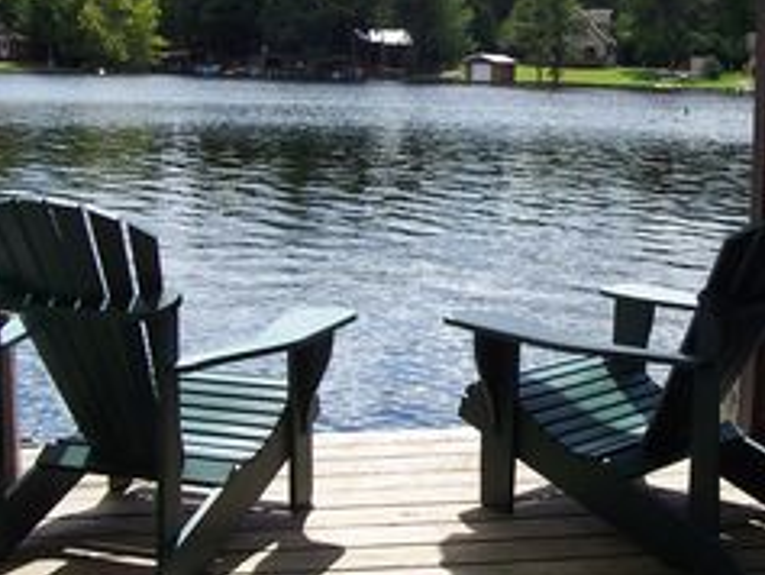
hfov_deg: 32.3
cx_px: 539
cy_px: 249
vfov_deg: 24.8
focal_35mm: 59
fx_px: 1305
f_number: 4
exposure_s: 1/500
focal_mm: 6.3
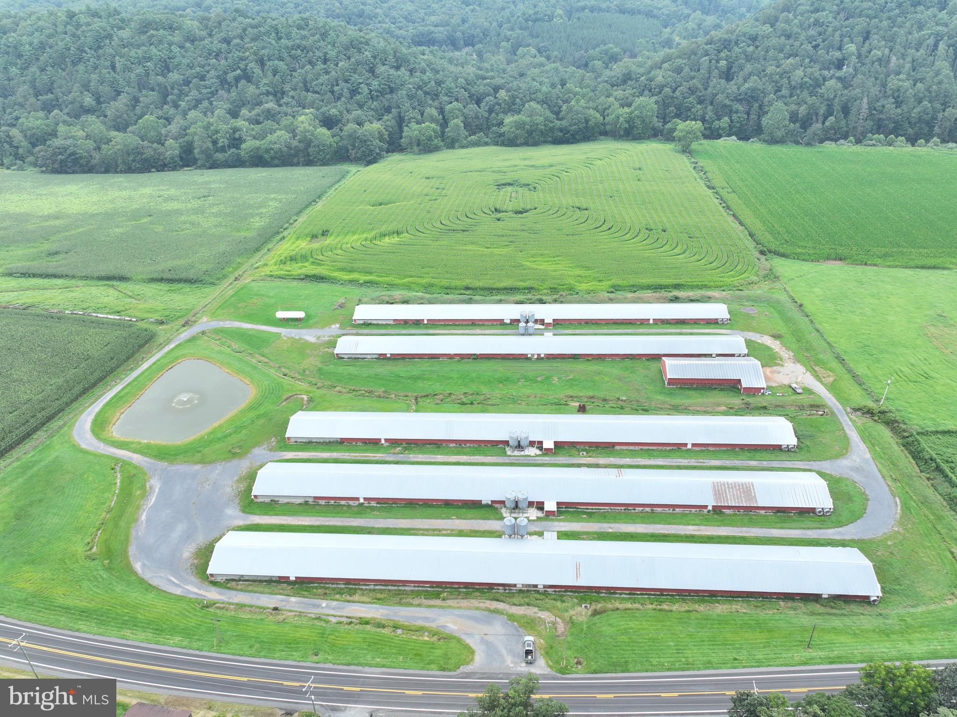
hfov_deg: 71.6
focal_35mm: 24
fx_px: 663
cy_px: 358
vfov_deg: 56.8
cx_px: 478
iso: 160
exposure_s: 1/240
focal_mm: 12.29
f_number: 2.8
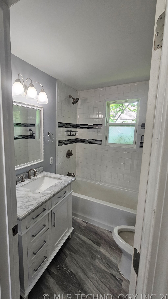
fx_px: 119
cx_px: 66
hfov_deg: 69.7
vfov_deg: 103.0
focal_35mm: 15
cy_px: 146
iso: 125
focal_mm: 2.2
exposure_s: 1/60
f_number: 2.2
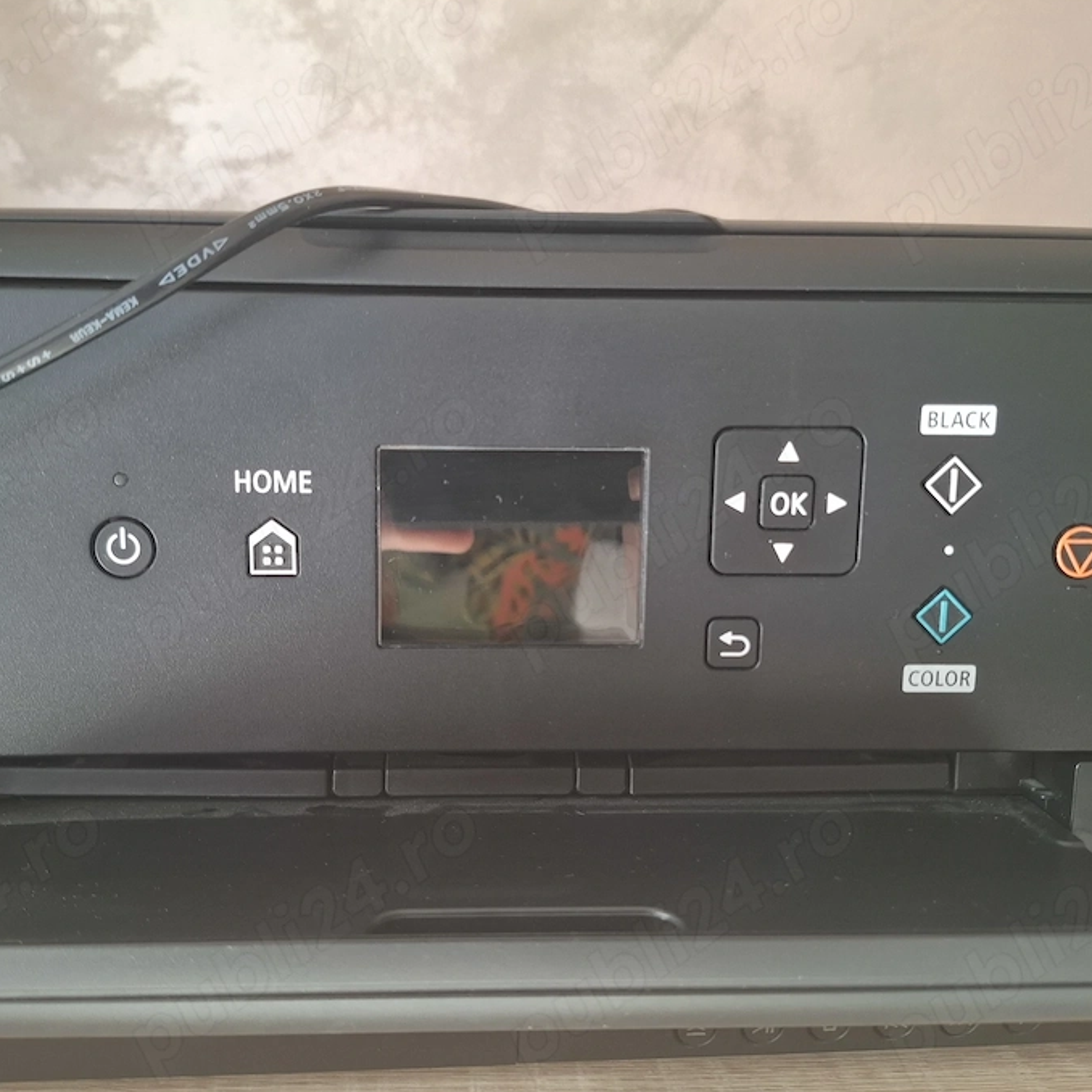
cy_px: 554
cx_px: 491
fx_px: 1071
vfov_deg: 54.0
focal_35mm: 30
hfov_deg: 53.9
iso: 200
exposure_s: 1/50
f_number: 1.8
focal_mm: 5.54
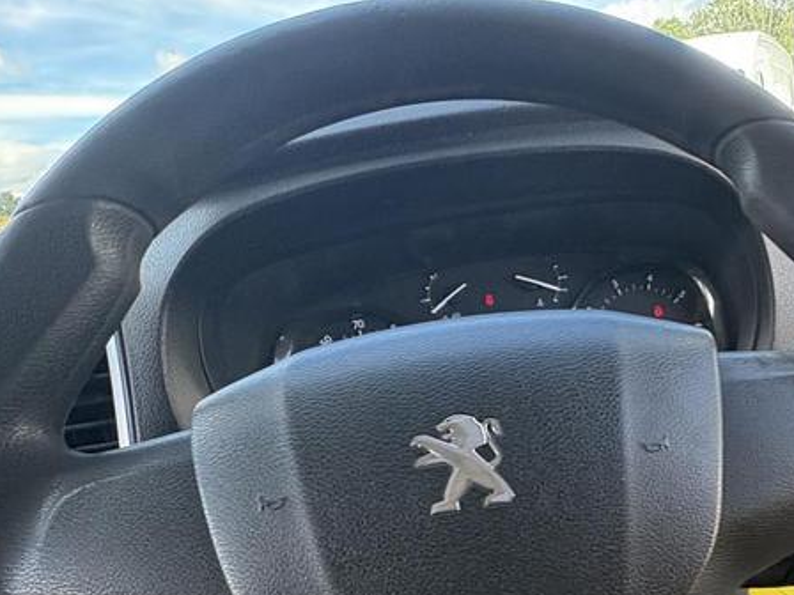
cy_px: 537
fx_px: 642
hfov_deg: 58.2
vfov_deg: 45.1
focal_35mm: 28
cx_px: 645
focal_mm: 2.22
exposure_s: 1/99
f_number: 2.2
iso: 125
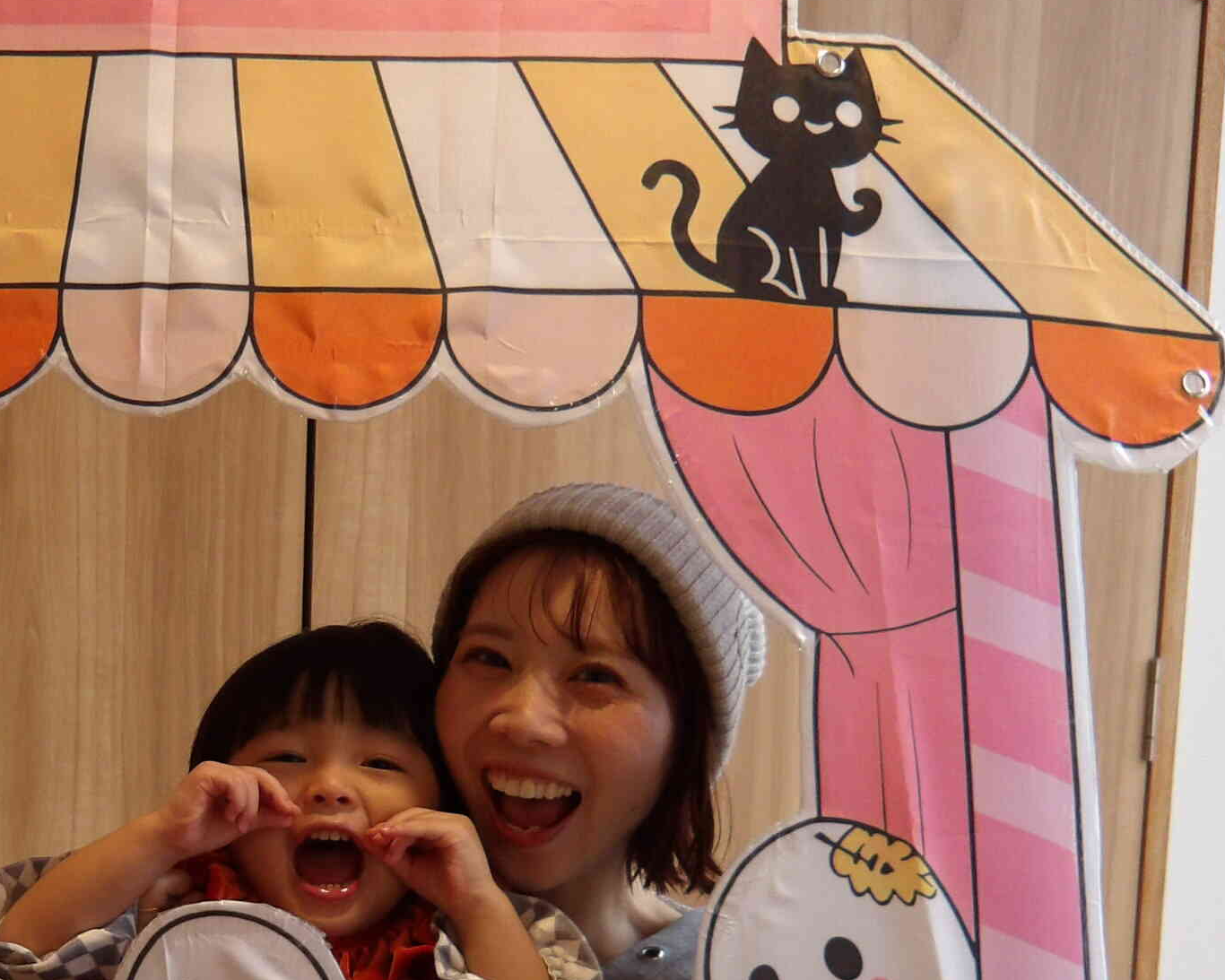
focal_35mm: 50
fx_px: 1813
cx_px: 168
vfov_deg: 29.9
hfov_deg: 35.5
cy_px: 693
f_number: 3
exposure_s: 1/200
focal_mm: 4.9
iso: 283
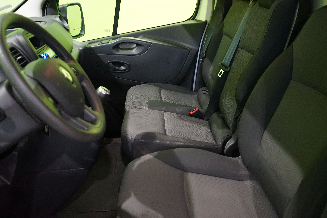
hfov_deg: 54.4
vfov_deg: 37.9
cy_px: 109
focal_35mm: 35
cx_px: 164
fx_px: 318
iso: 6400
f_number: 4
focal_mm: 35
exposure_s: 1/80
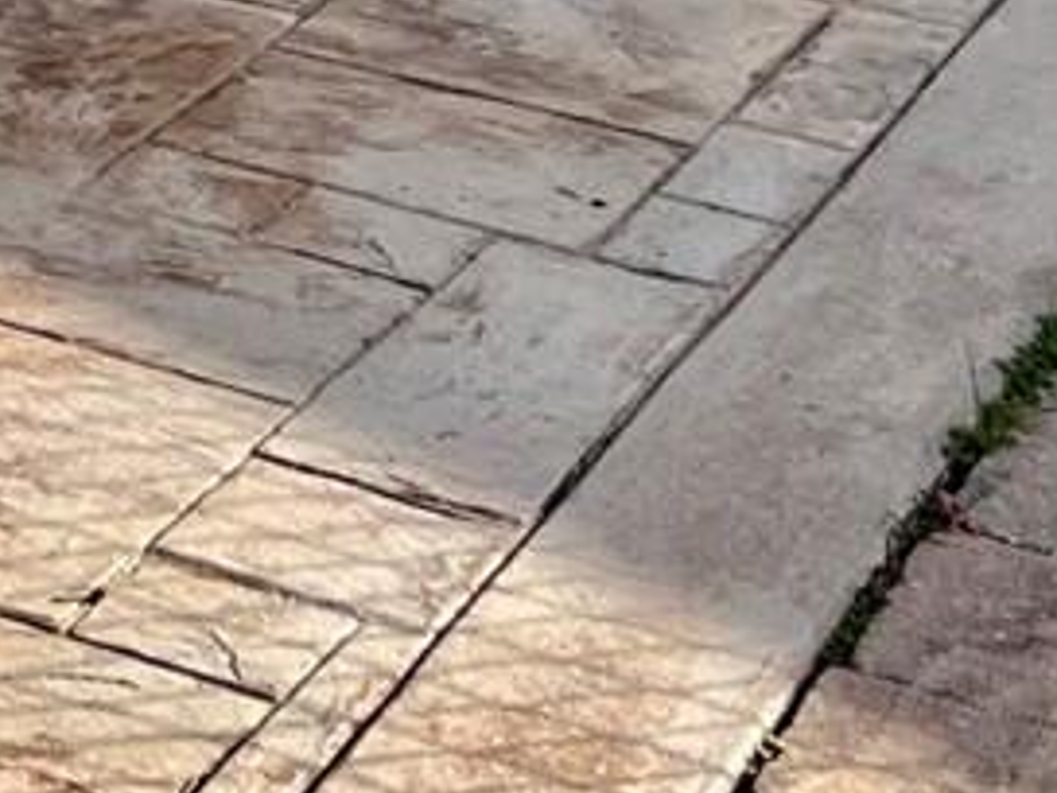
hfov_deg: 11.3
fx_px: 4672
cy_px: -470
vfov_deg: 9.4
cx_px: -1259
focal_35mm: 153
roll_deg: -2.0
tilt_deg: -14.7
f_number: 1.6
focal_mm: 5.1
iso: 50
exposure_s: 1/3876
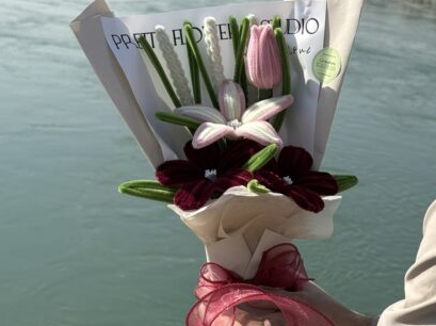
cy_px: 201
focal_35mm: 94
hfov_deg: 20.8
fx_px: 1183
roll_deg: -8.2
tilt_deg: -14.6
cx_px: 287
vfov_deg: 15.7
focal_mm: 6.76
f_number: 1.78
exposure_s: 1/4878
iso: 64
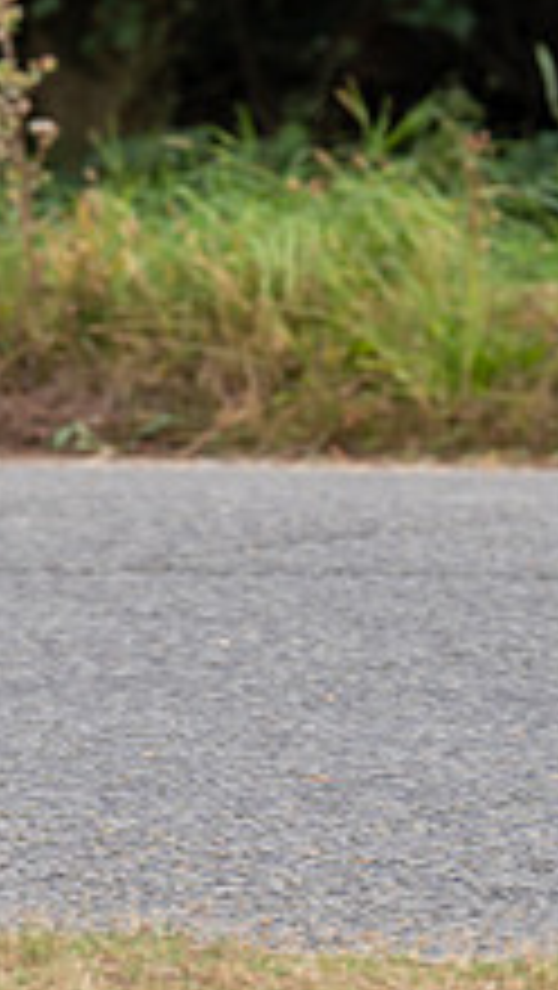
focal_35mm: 458
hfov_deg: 2.6
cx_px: -719
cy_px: 191
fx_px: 12029
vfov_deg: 4.7
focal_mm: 126
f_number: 4
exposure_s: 1/1000
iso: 125
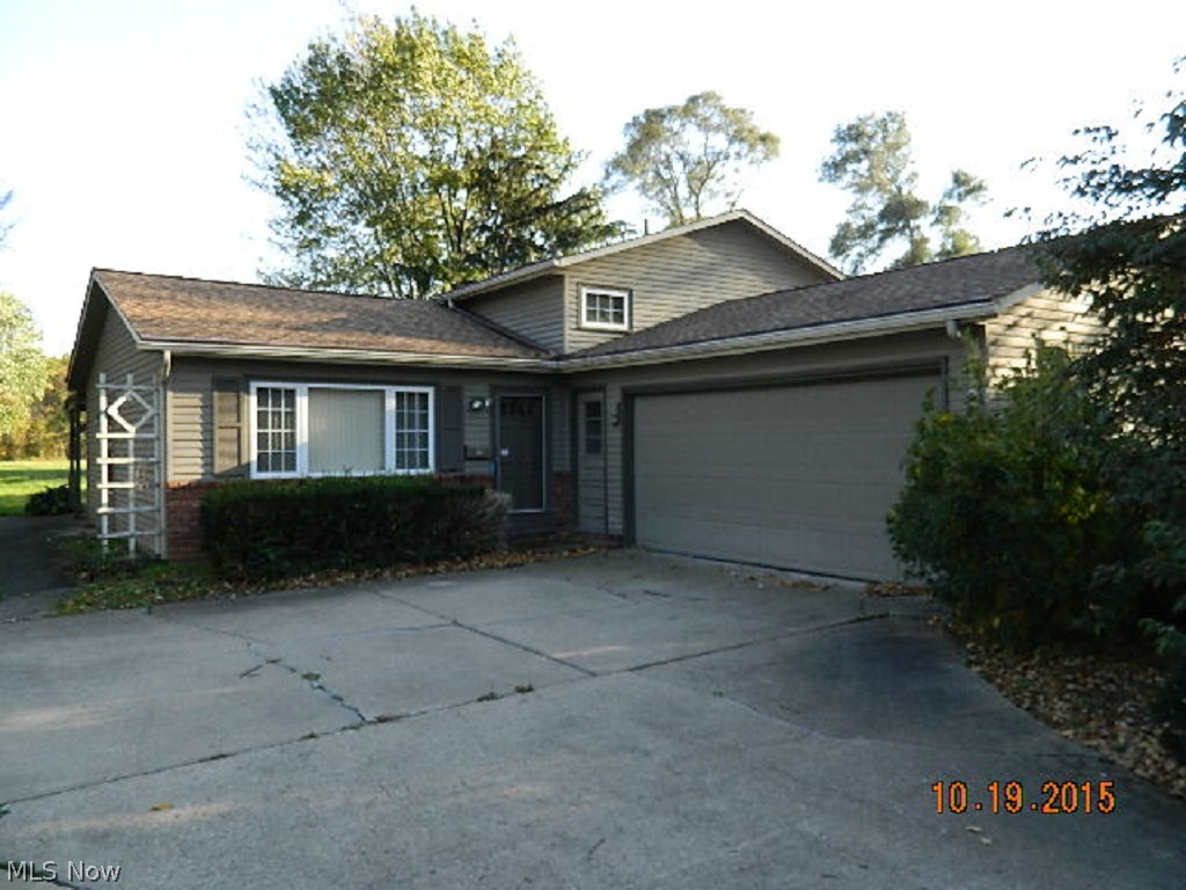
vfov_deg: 54.9
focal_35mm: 25
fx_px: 857
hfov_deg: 69.4
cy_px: 445
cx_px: 593
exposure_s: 1/160
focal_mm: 4.5
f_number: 3.1
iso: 80
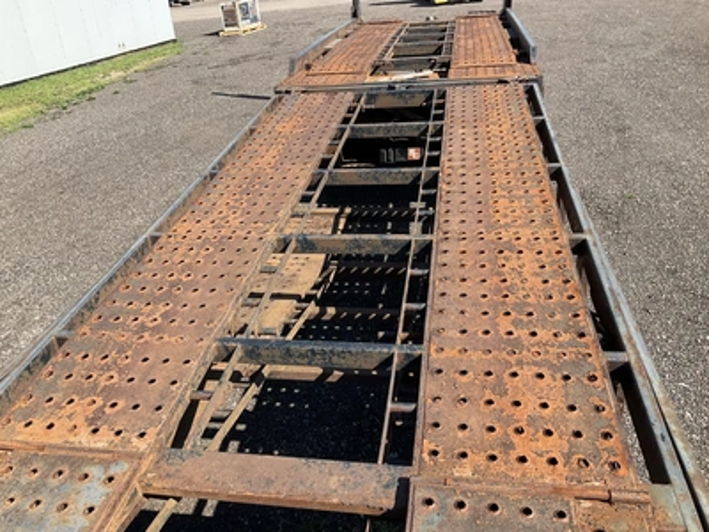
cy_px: 266
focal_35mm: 29
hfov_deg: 61.7
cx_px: 354
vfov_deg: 48.2
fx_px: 594
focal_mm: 3
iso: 25
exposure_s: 1/842
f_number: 1.8
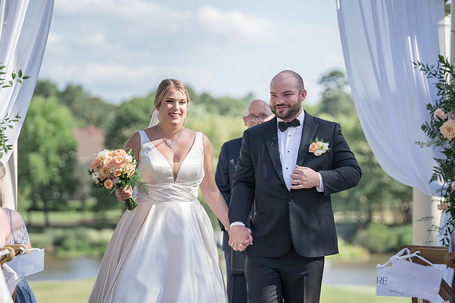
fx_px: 2321
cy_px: 160
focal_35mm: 184
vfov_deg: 7.5
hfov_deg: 11.2
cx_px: 249
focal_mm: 158
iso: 100
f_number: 4
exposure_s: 1/500
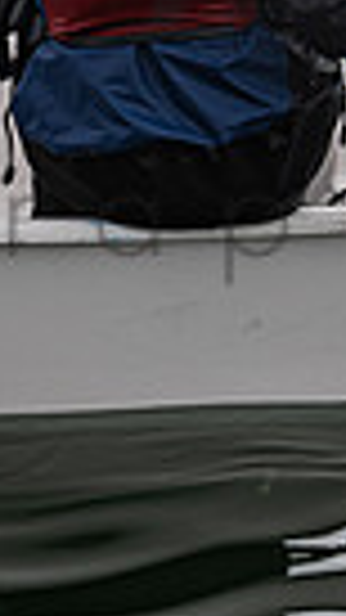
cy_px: -119
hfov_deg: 2.9
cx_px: 315
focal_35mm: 414
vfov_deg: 5.2
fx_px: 6757
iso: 110
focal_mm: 93
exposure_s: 1/500
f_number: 6.3
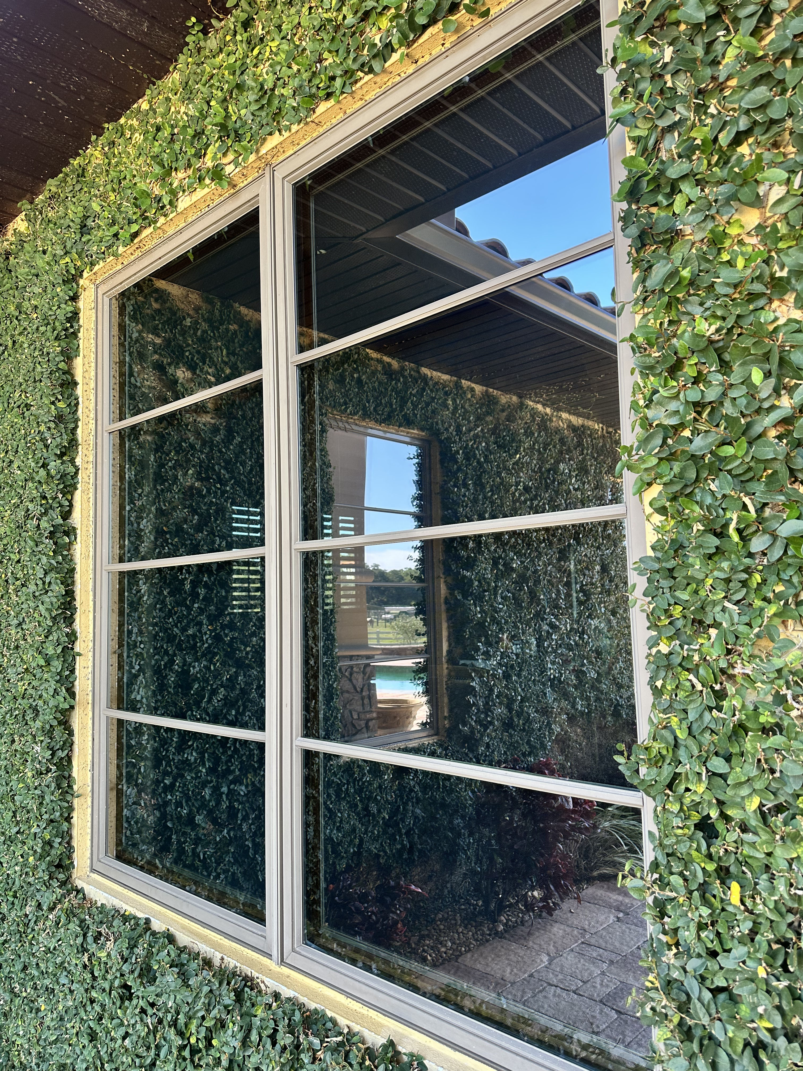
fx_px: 742
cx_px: 402
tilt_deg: +5.4
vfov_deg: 71.6
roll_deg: +0.2
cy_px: 536
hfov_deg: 56.8
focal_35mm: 24
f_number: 1.78
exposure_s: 1/121
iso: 160
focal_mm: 6.86
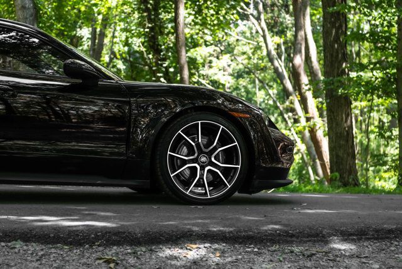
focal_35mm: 70
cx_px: 201
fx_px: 782
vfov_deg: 19.5
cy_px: 134
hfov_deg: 28.8
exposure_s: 1/500
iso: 640
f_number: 4.5
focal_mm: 70
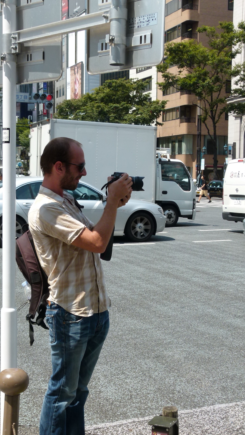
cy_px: 215
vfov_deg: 39.2
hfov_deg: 22.6
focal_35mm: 53
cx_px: 108
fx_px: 612
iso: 100
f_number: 4
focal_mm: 8.7
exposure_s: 1/500
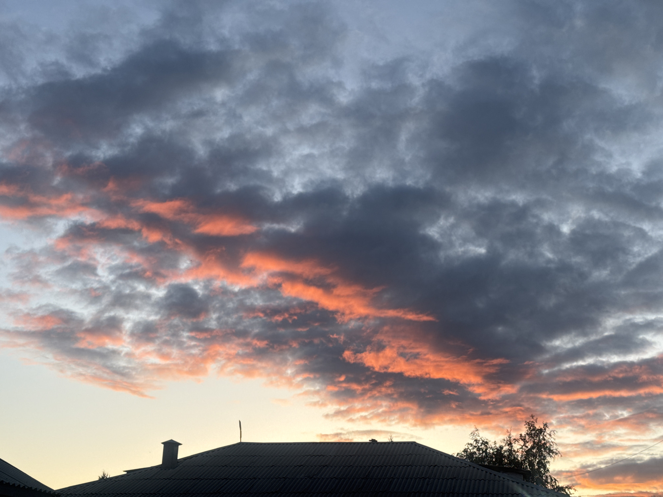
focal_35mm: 48
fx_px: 919
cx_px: 332
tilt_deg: +22.0
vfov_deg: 30.3
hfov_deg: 39.7
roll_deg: -1.1
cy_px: 248
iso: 64
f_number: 1.78
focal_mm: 6.76
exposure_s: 1/510
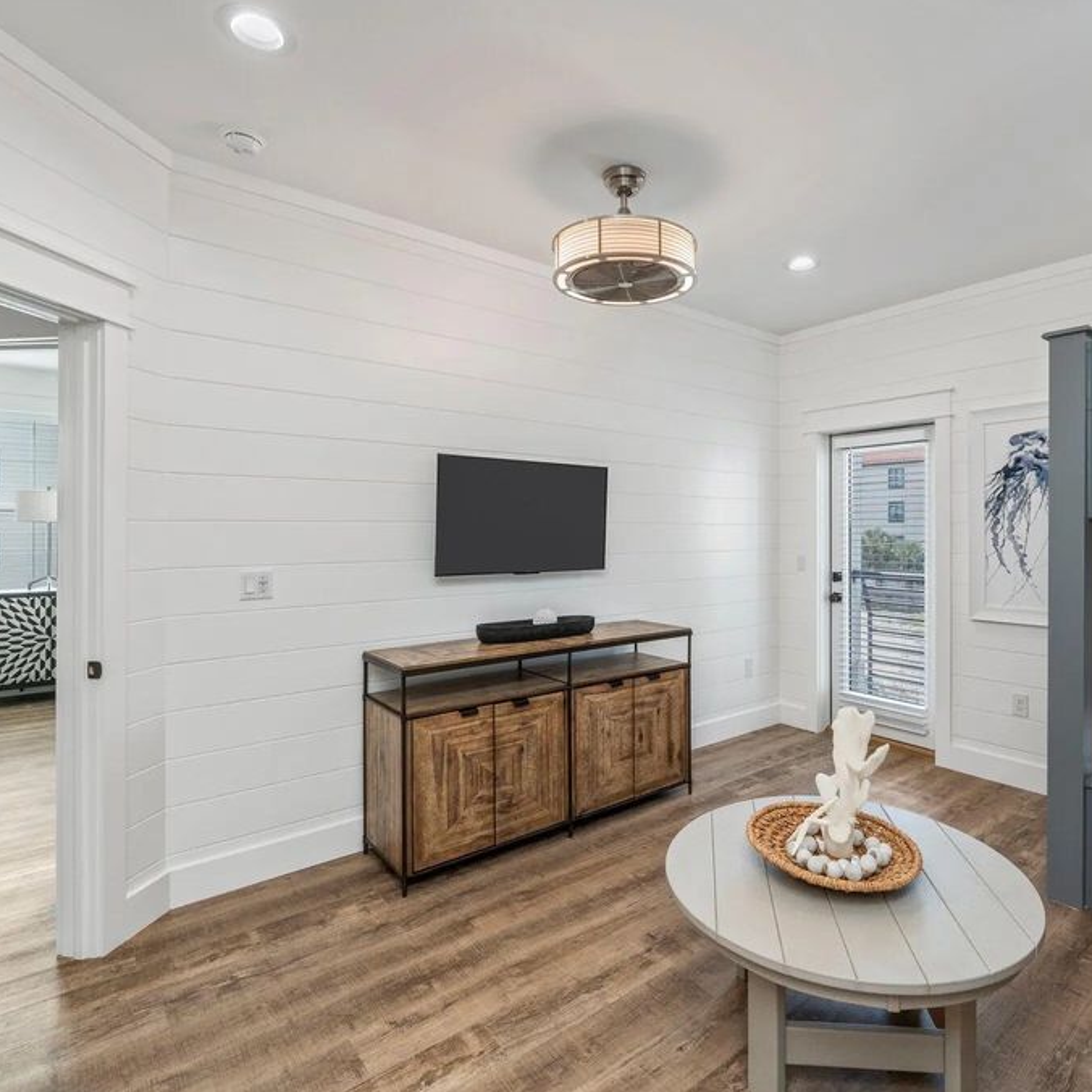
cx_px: 640
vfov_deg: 80.7
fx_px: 642
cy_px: 544
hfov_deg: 80.0
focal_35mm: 18
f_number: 9
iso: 250
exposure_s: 1/50
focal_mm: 14
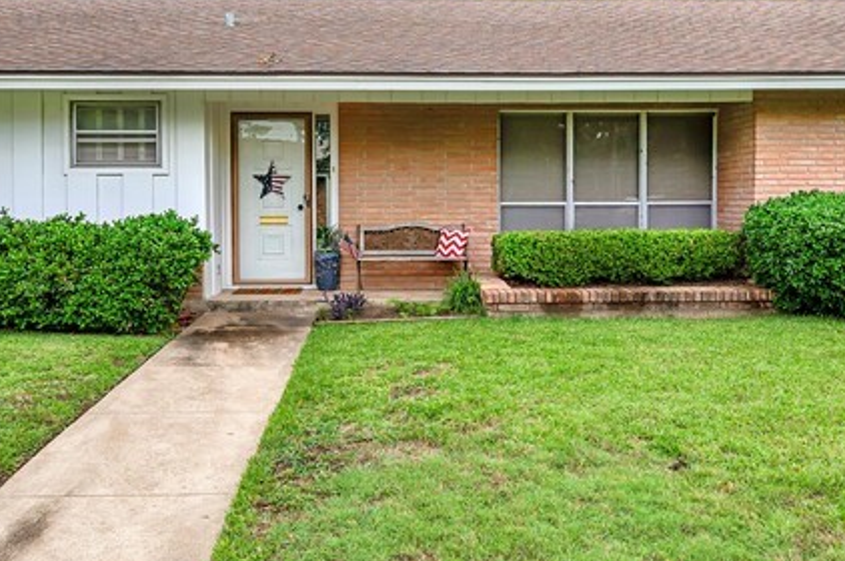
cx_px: 416
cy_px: 215
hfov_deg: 55.9
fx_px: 797
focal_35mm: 34
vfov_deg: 38.6
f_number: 8
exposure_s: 1/80
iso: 100
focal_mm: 14
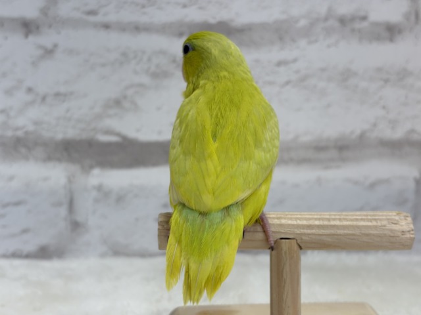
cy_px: 158
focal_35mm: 52
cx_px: 210
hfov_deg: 36.8
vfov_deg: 28.0
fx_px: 632
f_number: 1.6
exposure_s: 1/100
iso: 64
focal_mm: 5.96
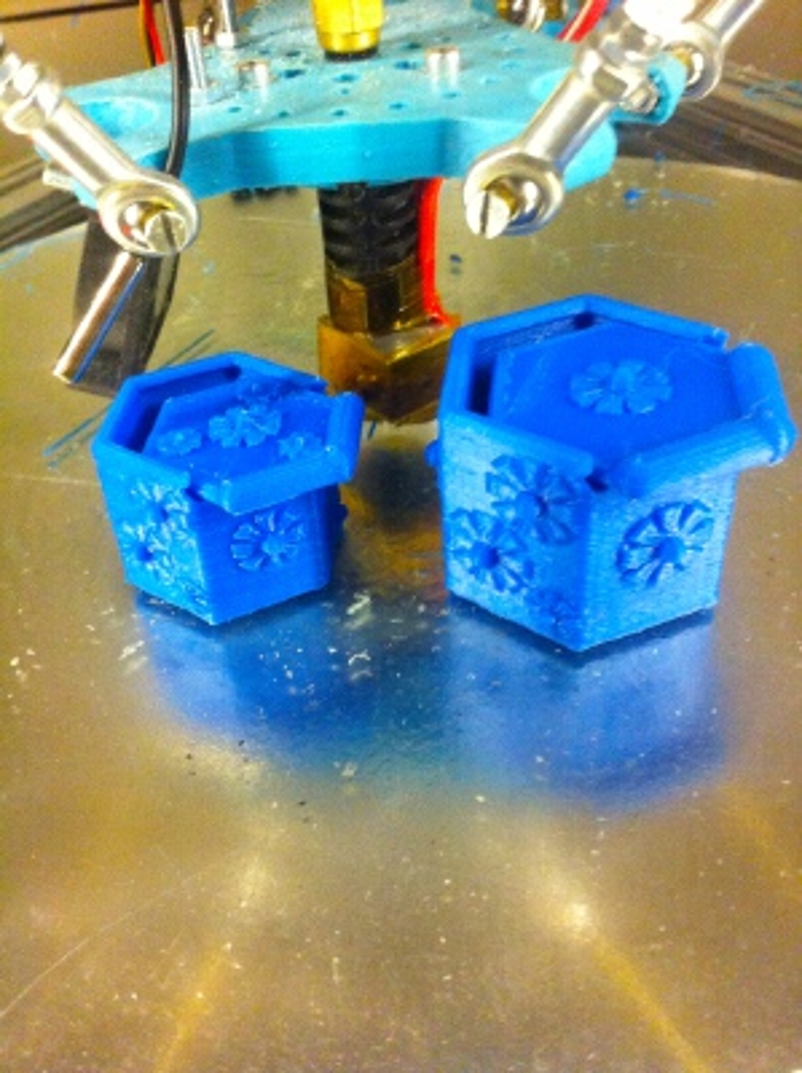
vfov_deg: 52.7
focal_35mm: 35
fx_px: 1084
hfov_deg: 40.6
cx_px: 401
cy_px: 536
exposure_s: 1/15
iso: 400
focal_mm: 3.85
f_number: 2.8
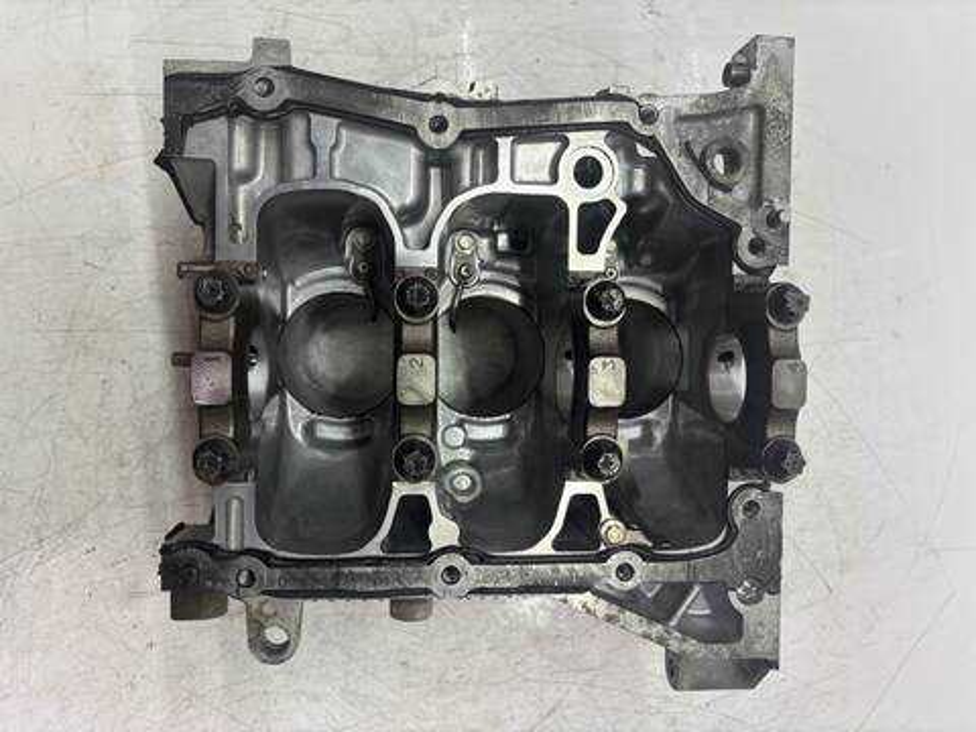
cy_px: 366
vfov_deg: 53.1
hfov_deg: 67.3
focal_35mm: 26
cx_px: 488
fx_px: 733
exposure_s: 1/100
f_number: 1.6
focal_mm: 5.96
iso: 40
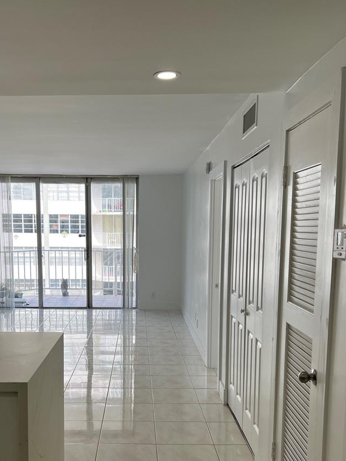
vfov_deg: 49.5
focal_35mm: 37
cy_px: 294
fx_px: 493
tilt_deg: -9.3
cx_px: 139
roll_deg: -1.3
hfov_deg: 38.5
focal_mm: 5.7
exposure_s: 1/714
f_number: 1.5
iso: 50
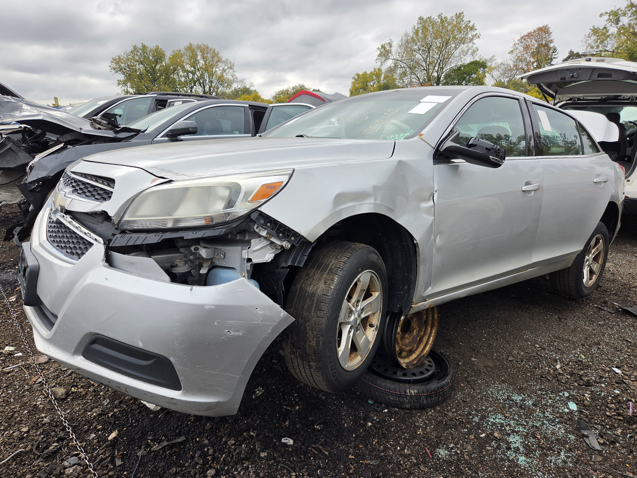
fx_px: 423
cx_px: 318
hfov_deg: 73.9
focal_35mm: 23
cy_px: 239
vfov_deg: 58.9
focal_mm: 5.4
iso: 80
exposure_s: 1/2657
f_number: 1.8
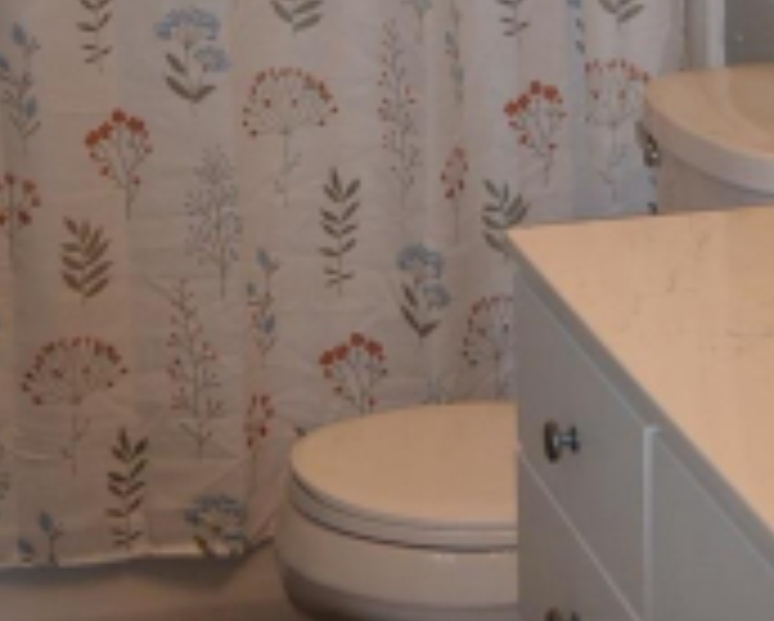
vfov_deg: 13.2
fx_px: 2546
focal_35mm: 111
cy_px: -268
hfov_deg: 17.3
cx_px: 500
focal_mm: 18
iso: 400
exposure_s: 1/125
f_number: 3.5
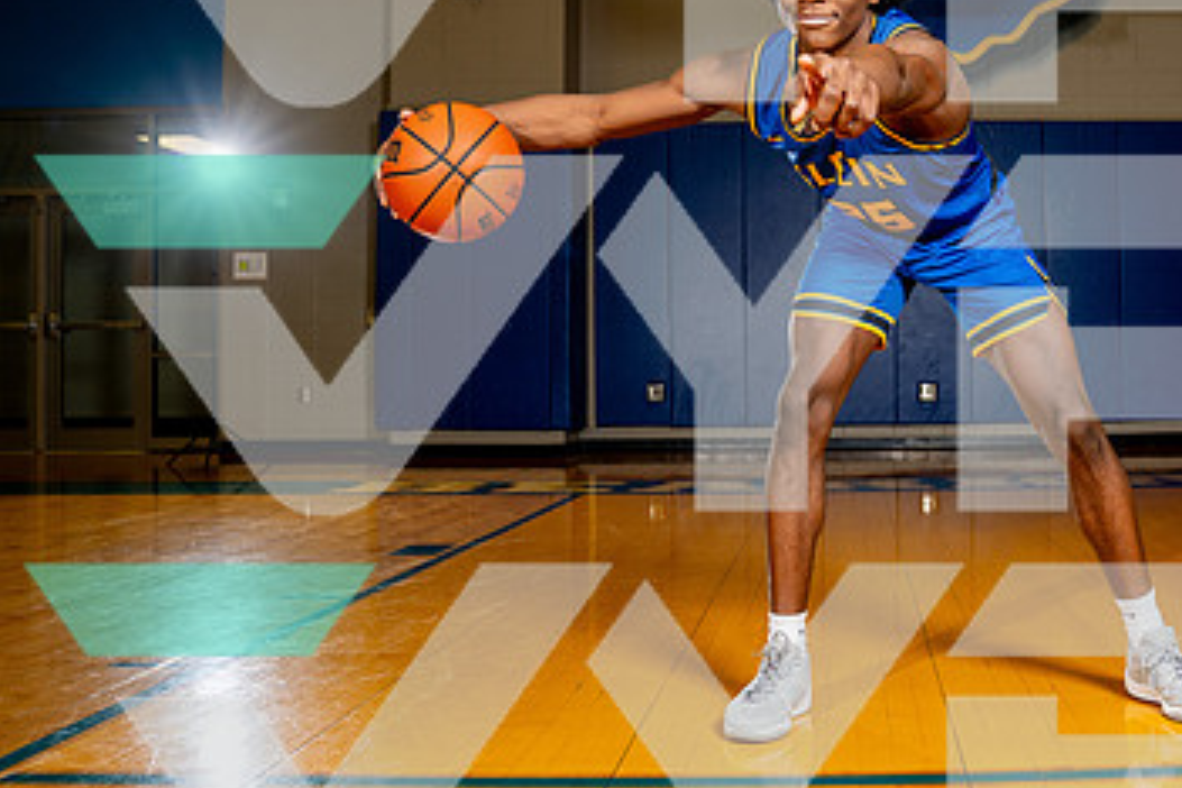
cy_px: 335
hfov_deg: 43.9
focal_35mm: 43
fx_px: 1412
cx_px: 892
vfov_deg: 31.1
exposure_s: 1/250
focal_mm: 26
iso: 160
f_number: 4
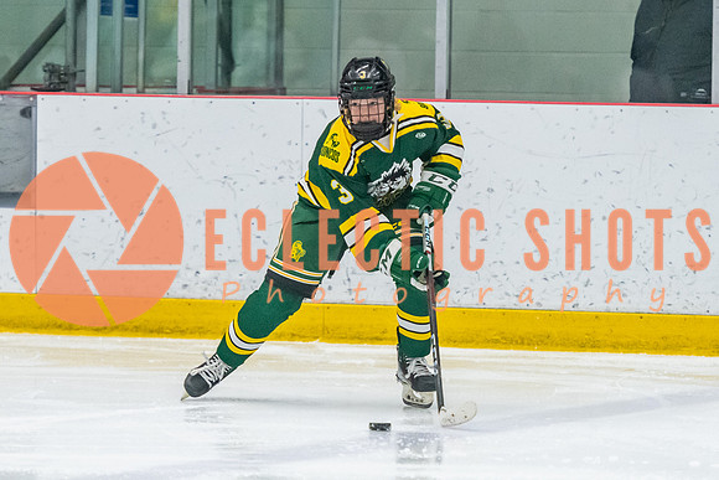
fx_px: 6795
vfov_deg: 4.0
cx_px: 353
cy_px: 199
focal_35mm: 340
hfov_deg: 6.1
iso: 4000
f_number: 2.8
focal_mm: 160
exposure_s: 1/800
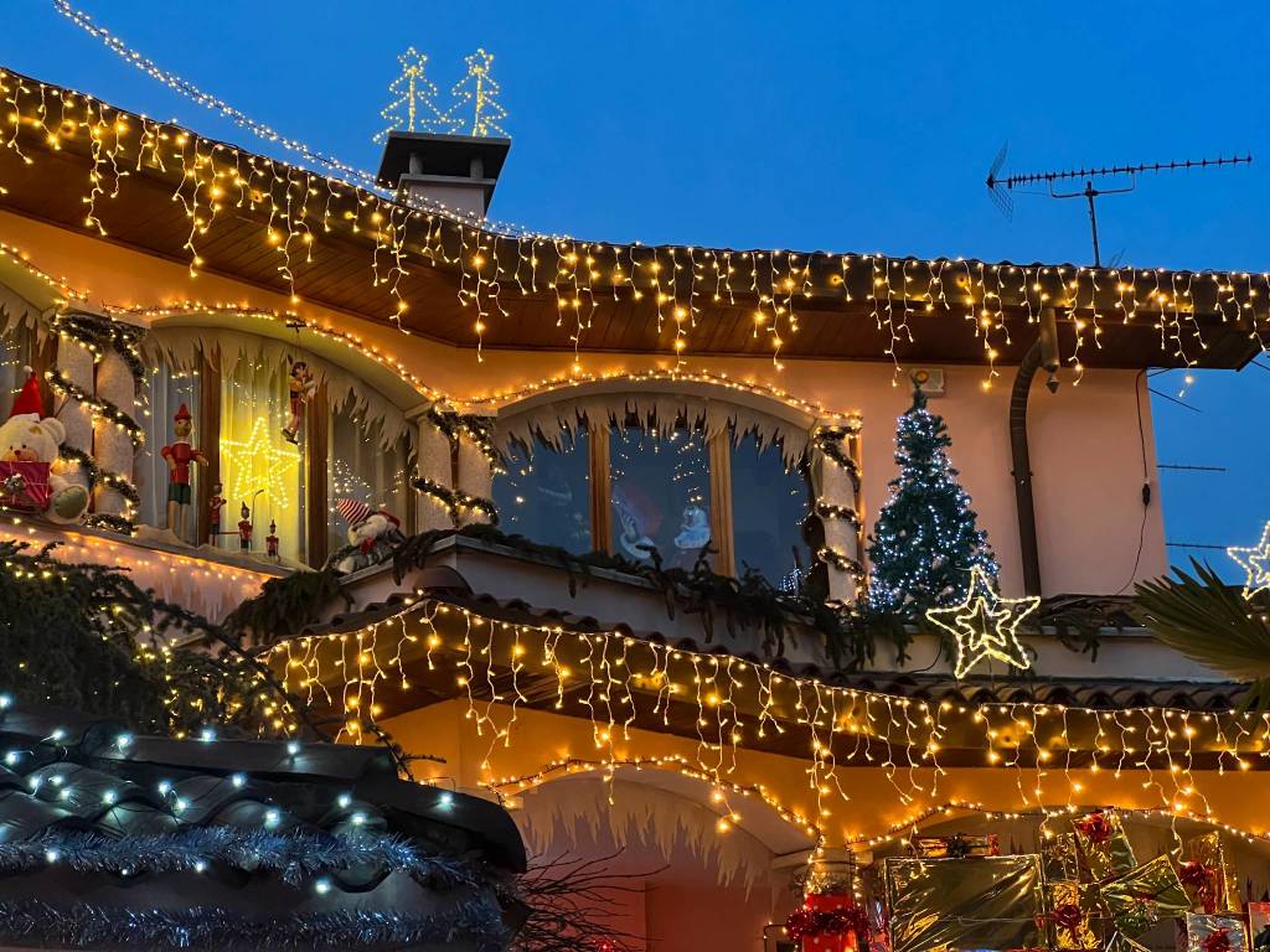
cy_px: 476
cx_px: 635
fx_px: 2825
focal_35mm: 77
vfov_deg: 19.1
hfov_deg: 25.3
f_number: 2.8
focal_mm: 9
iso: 800
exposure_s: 1/34
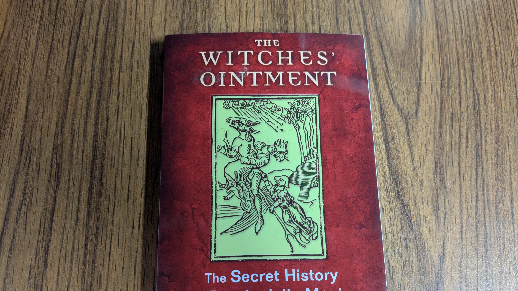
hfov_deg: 64.3
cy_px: 191
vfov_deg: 38.6
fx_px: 412
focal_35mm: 30
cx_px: 262
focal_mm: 4.38
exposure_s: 1/24
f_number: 1.73
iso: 179
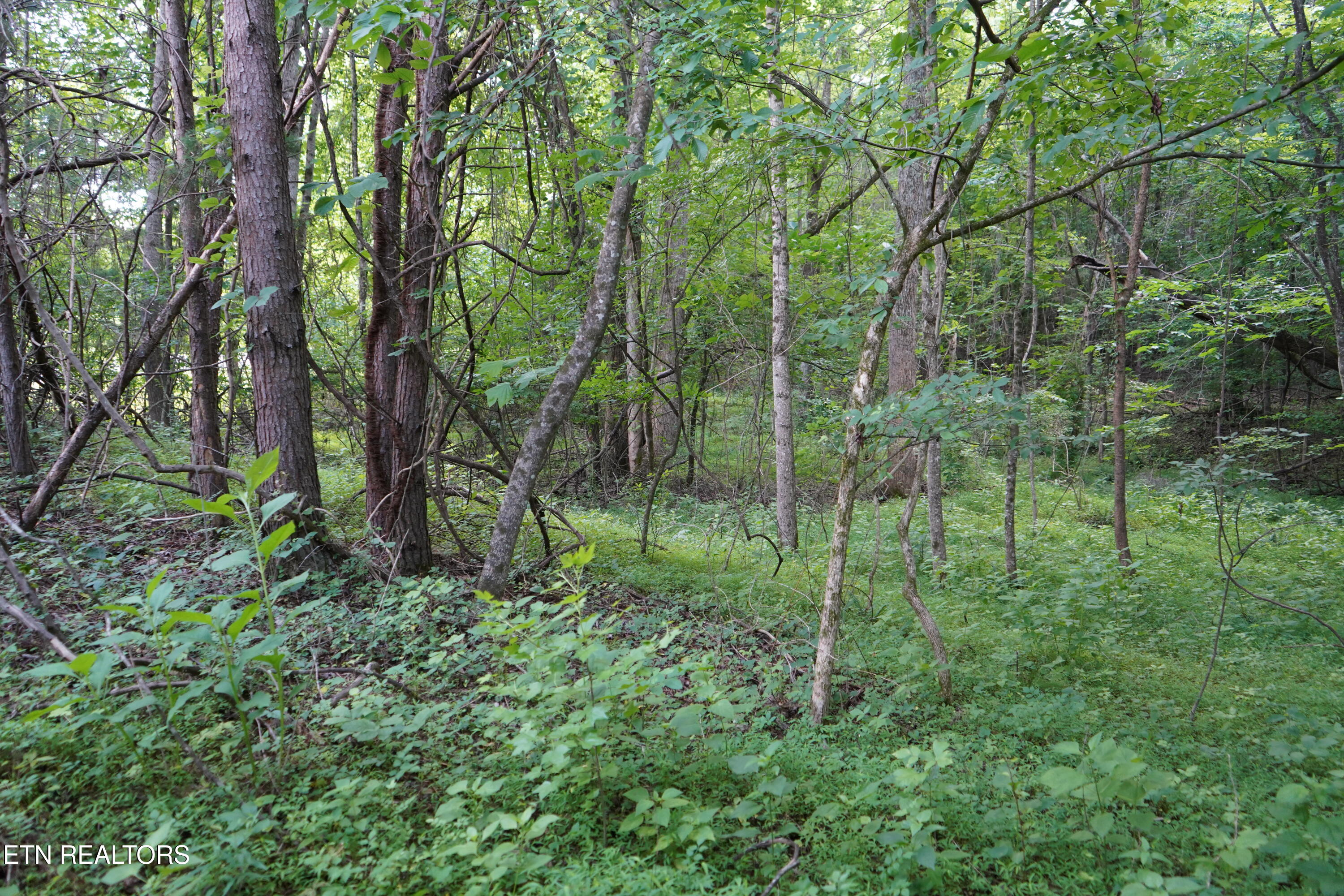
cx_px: 672
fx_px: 1045
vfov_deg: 46.4
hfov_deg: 65.5
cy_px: 448
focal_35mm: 28
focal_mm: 28
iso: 1600
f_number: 3.5
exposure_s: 1/160
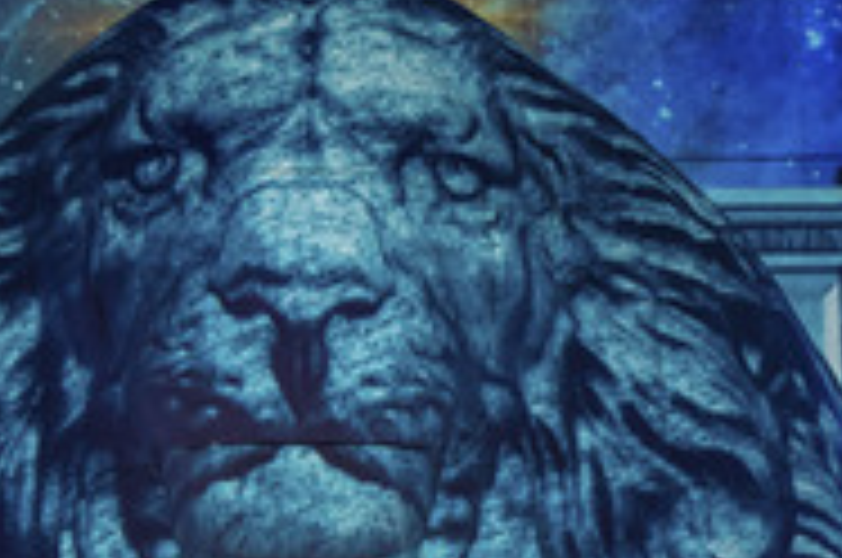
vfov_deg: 10.7
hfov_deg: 16.0
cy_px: 418
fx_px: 2989
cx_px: 214
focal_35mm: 128
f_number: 3.5
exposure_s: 1/320
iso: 2000
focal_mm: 53
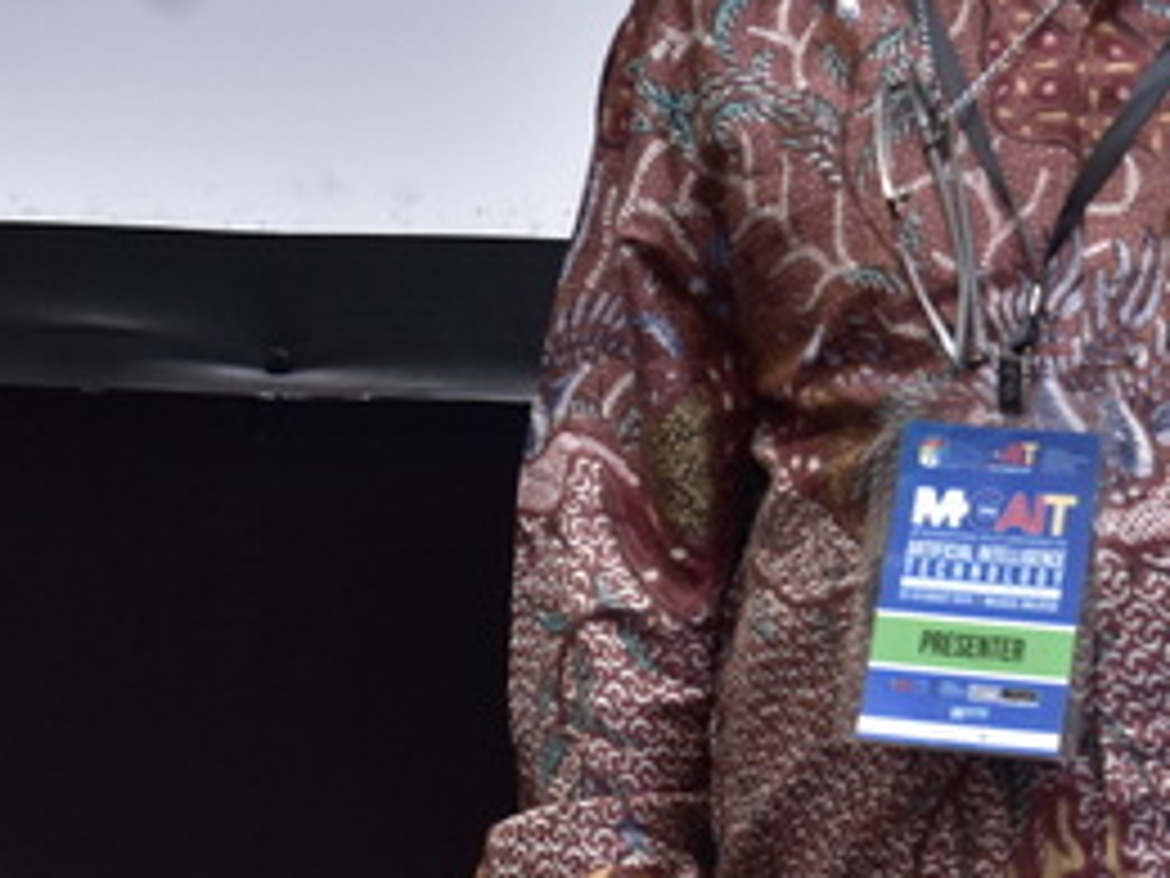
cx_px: 873
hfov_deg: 11.7
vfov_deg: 8.8
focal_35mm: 169
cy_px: 167
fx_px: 5712
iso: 1000
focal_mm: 38
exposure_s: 1/50
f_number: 6.3
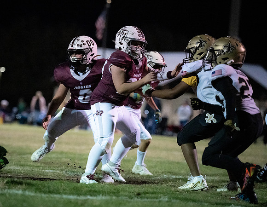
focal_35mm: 205
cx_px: 84
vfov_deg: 7.4
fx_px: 1603
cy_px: 120
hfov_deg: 9.5
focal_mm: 152
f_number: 2.8
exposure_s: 1/1000
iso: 20000
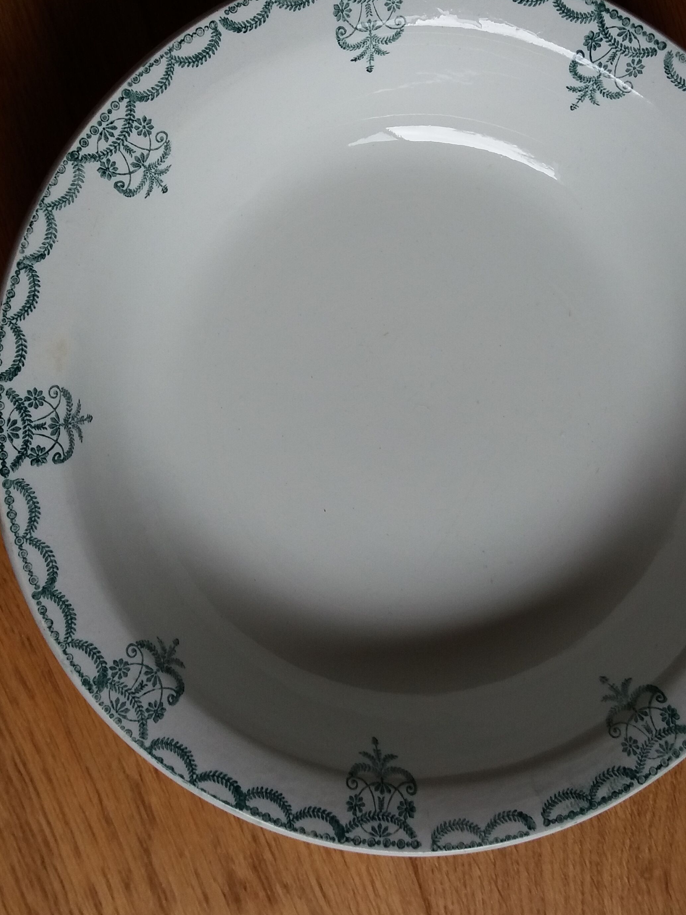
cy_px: 365
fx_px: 1110
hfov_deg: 34.2
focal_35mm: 42
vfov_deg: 44.6
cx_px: 413
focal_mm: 3.7
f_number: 1.9
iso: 64
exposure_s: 1/132
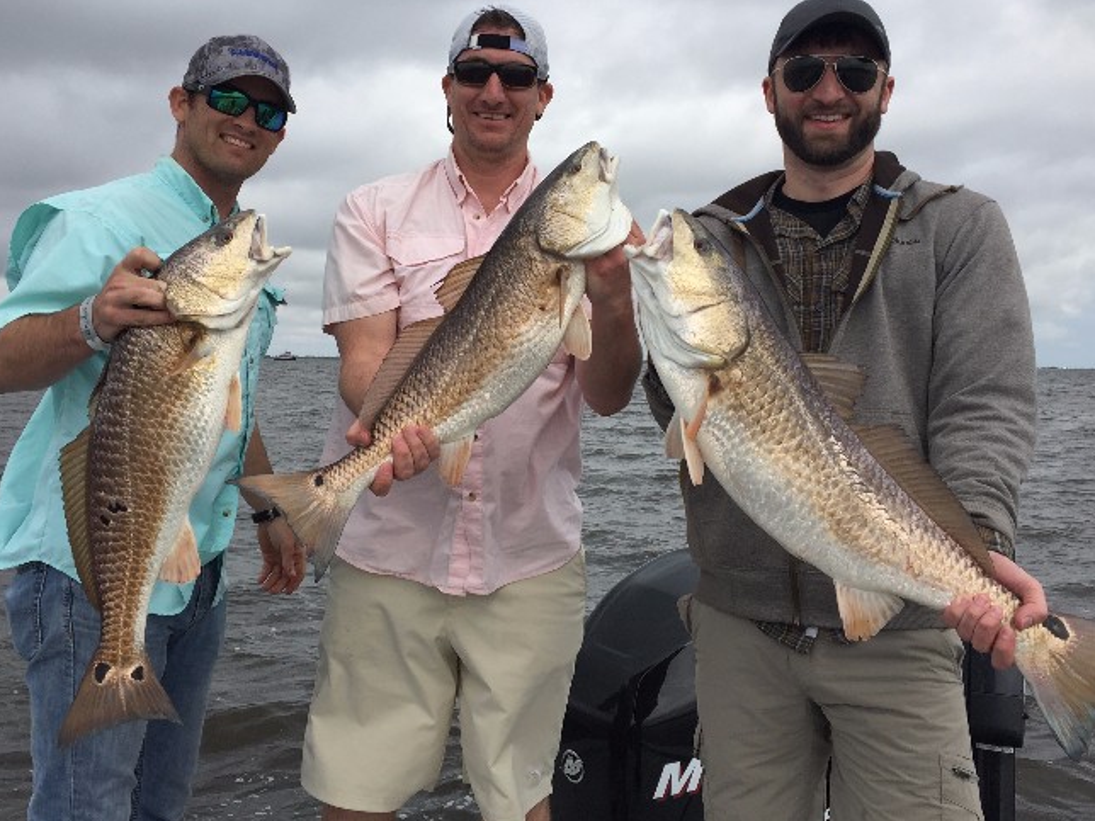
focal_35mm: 36
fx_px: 1139
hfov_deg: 51.4
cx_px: 537
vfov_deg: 39.5
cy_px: 342
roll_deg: -1.2
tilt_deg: +2.0
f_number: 2.2
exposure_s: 1/2825
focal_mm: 4.15
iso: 32
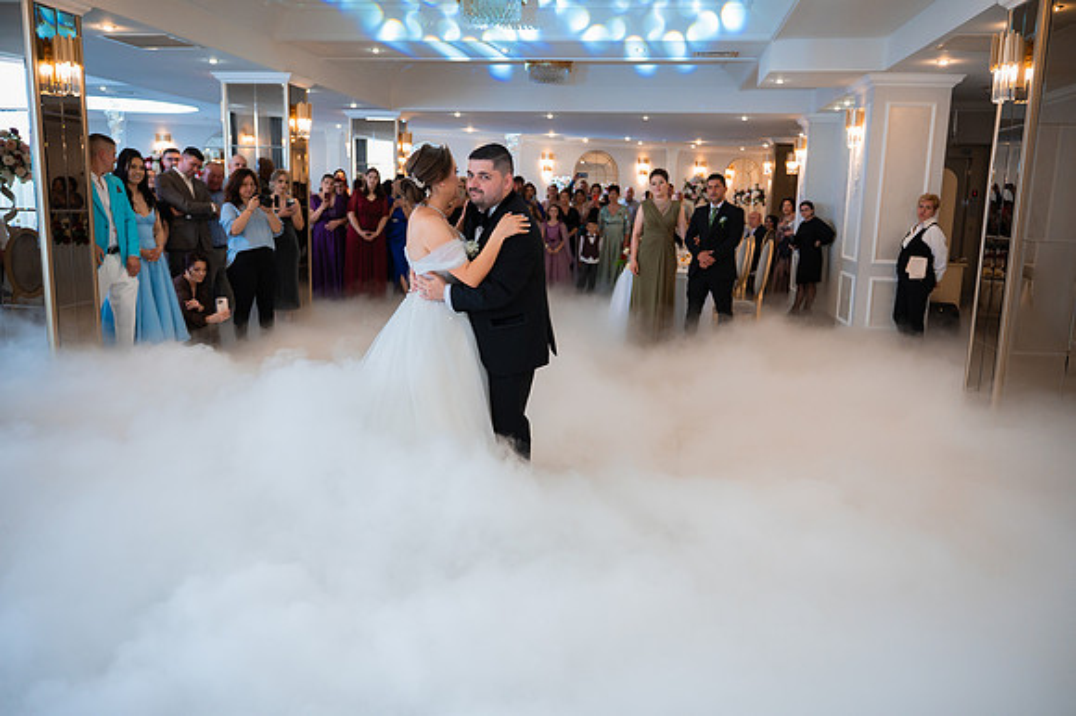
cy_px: 358
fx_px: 836
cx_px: 538
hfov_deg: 65.5
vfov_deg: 46.4
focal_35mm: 28
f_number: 2.8
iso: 2500
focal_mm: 28
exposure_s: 1/320
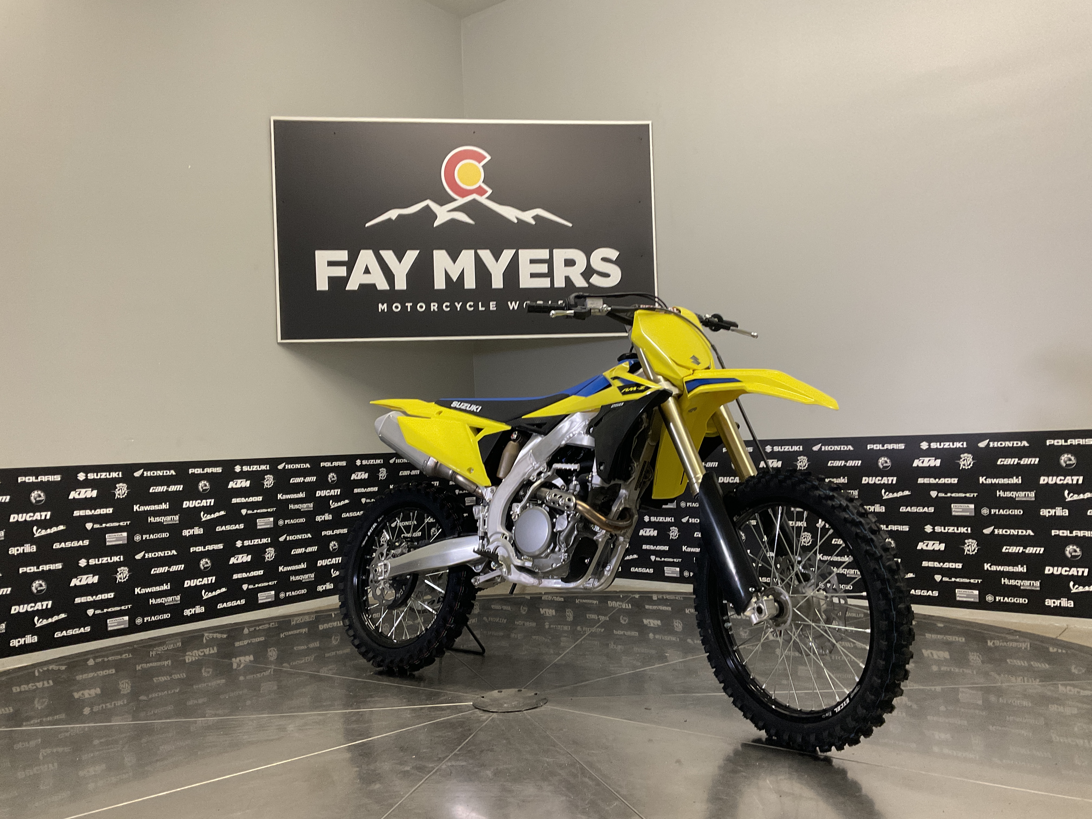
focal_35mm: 29
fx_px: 915
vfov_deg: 48.2
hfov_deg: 61.7
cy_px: 410
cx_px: 546
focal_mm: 3
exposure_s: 1/60
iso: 160
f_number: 1.8
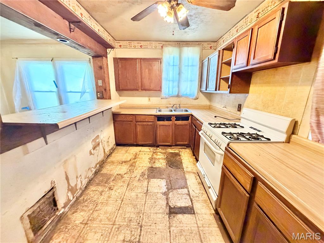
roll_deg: -0.8
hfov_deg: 102.1
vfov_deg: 85.7
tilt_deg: -13.3
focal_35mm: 14
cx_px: 162
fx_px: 131
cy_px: 122
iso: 800
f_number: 2.2
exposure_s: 1/60
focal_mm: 2.22
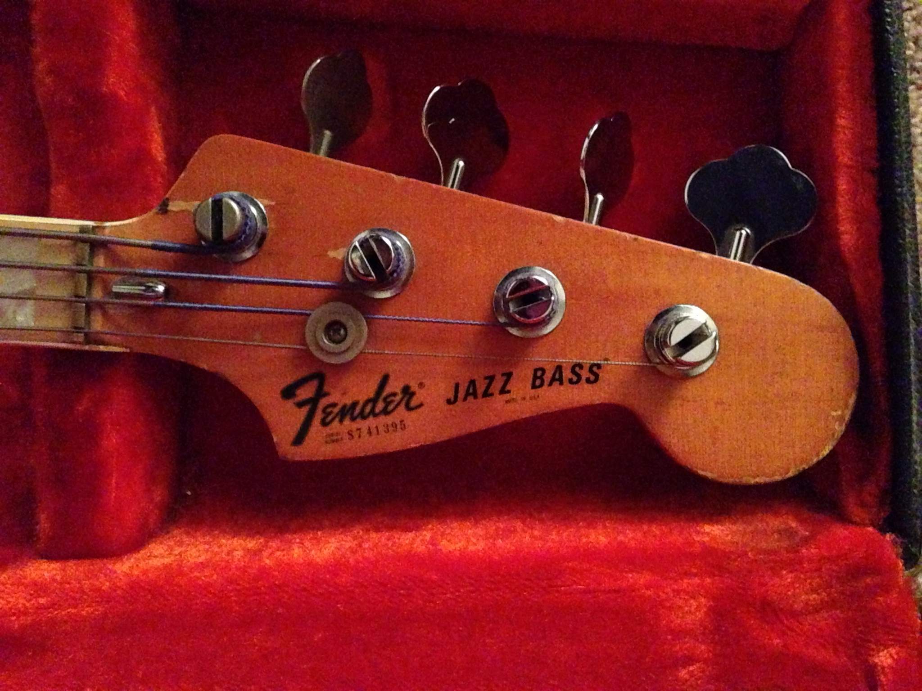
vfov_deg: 22.3
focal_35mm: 66
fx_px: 1758
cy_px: 346
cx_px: 461
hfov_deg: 29.4
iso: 2500
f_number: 2.4
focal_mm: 4.12
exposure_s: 1/15
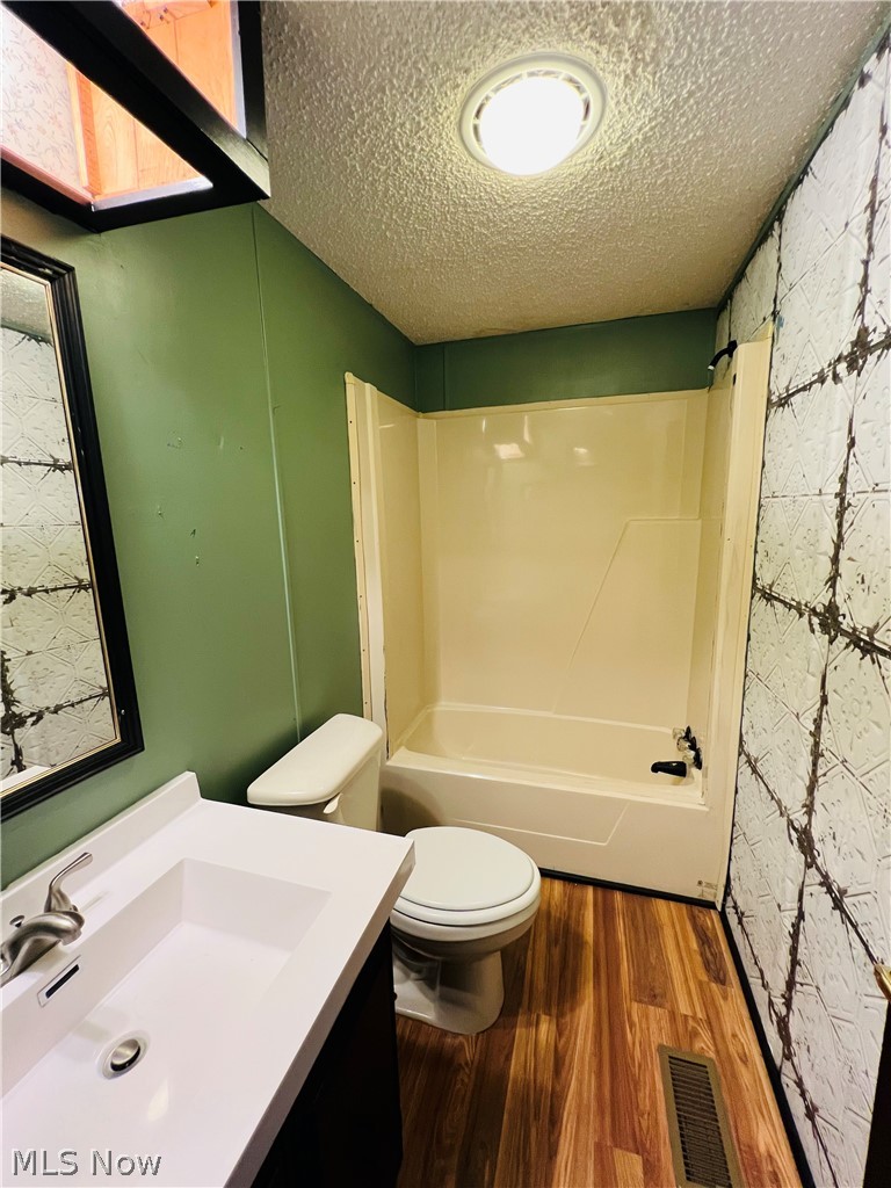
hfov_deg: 89.9
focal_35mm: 13
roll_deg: +2.0
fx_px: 446
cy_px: 594
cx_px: 446
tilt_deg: -10.1
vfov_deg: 106.2
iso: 250
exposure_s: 1/60
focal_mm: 1.57
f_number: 1.8
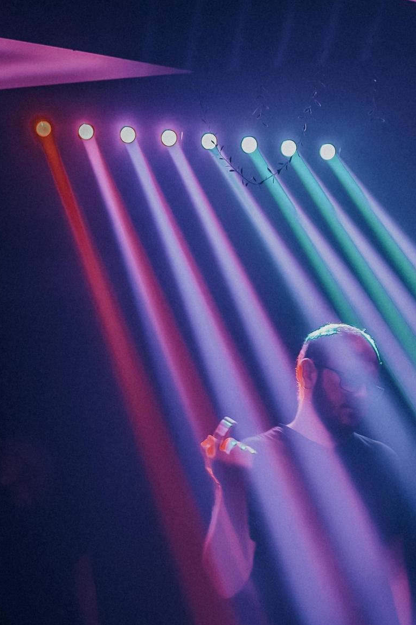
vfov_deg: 21.5
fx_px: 1509
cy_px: 775
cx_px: 407
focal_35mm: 87
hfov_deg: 15.4
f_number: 1.2
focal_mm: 35
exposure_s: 1/50
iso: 1250
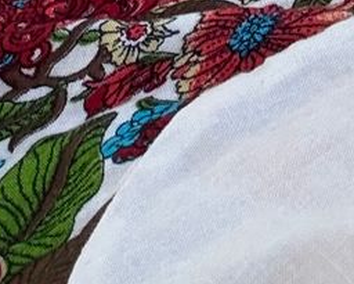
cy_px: -513
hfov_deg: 10.3
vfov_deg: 7.6
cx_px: -142
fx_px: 1918
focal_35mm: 183
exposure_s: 1/121
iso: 64
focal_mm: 2.69
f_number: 1.9
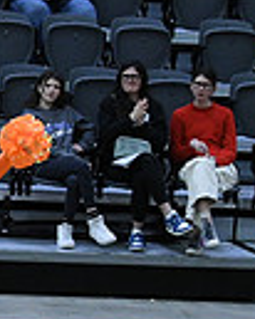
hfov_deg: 3.4
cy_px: 375
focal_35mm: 443
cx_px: -456
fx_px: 4184
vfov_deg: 4.4
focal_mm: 70
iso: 4000
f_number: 4
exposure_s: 1/500
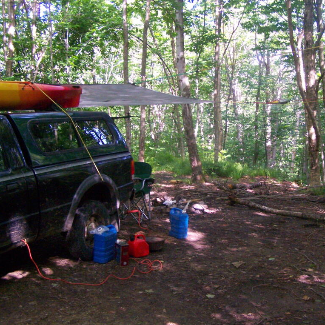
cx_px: 210
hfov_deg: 37.2
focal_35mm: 45
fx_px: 478
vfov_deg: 37.6
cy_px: 162
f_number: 2.8
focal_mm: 6.3
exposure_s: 1/200
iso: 400
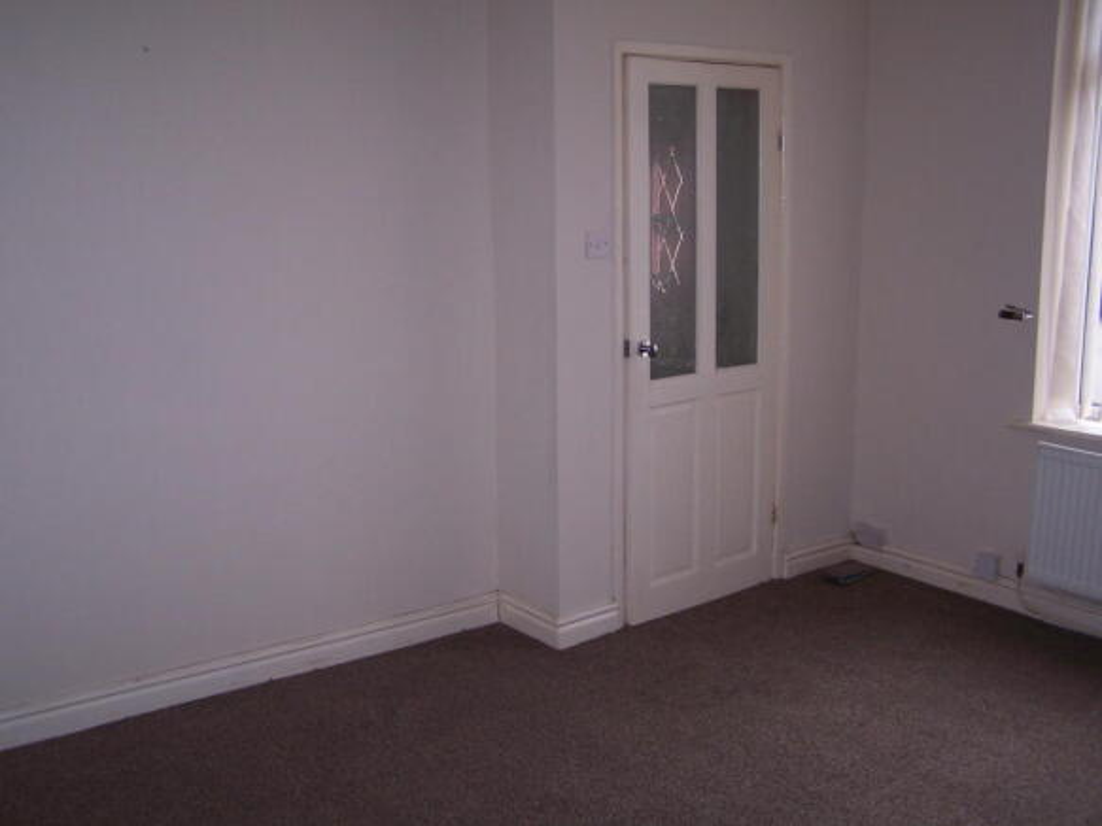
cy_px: 413
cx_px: 551
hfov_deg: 49.0
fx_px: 1209
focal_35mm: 38
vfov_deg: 37.7
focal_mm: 6.3
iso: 140
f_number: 2.8
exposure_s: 1/60
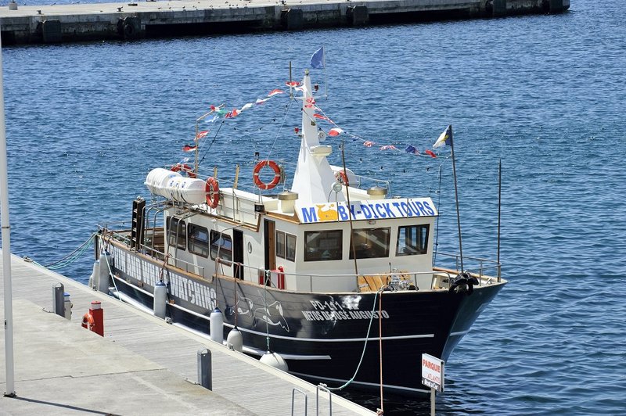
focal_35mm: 135
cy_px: 208
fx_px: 2346
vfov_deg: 10.1
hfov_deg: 15.2
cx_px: 313
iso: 250
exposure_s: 1/500
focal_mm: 135
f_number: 11
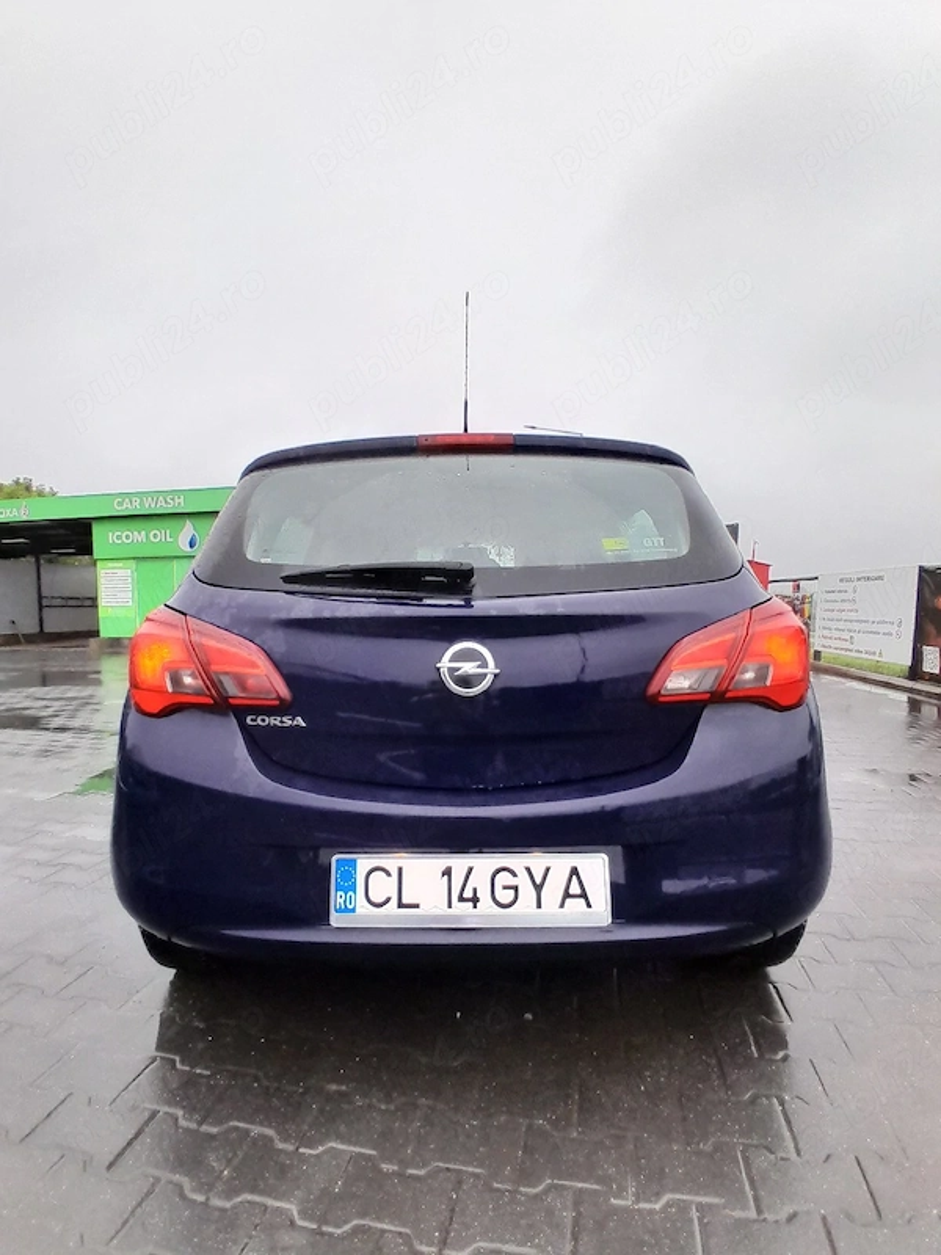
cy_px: 628
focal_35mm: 17
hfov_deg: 74.7
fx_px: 616
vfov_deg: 91.0
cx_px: 470
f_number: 2.2
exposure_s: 1/130
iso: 40
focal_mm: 1.46
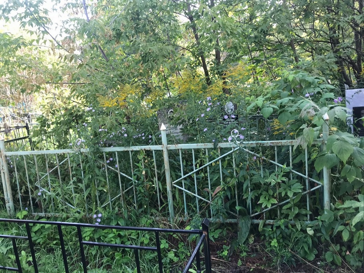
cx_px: 182
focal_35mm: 28
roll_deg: +7.0
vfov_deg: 49.7
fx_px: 294
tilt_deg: -9.4
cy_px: 136
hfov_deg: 63.4
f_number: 1.8
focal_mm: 3.99
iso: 32
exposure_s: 1/120
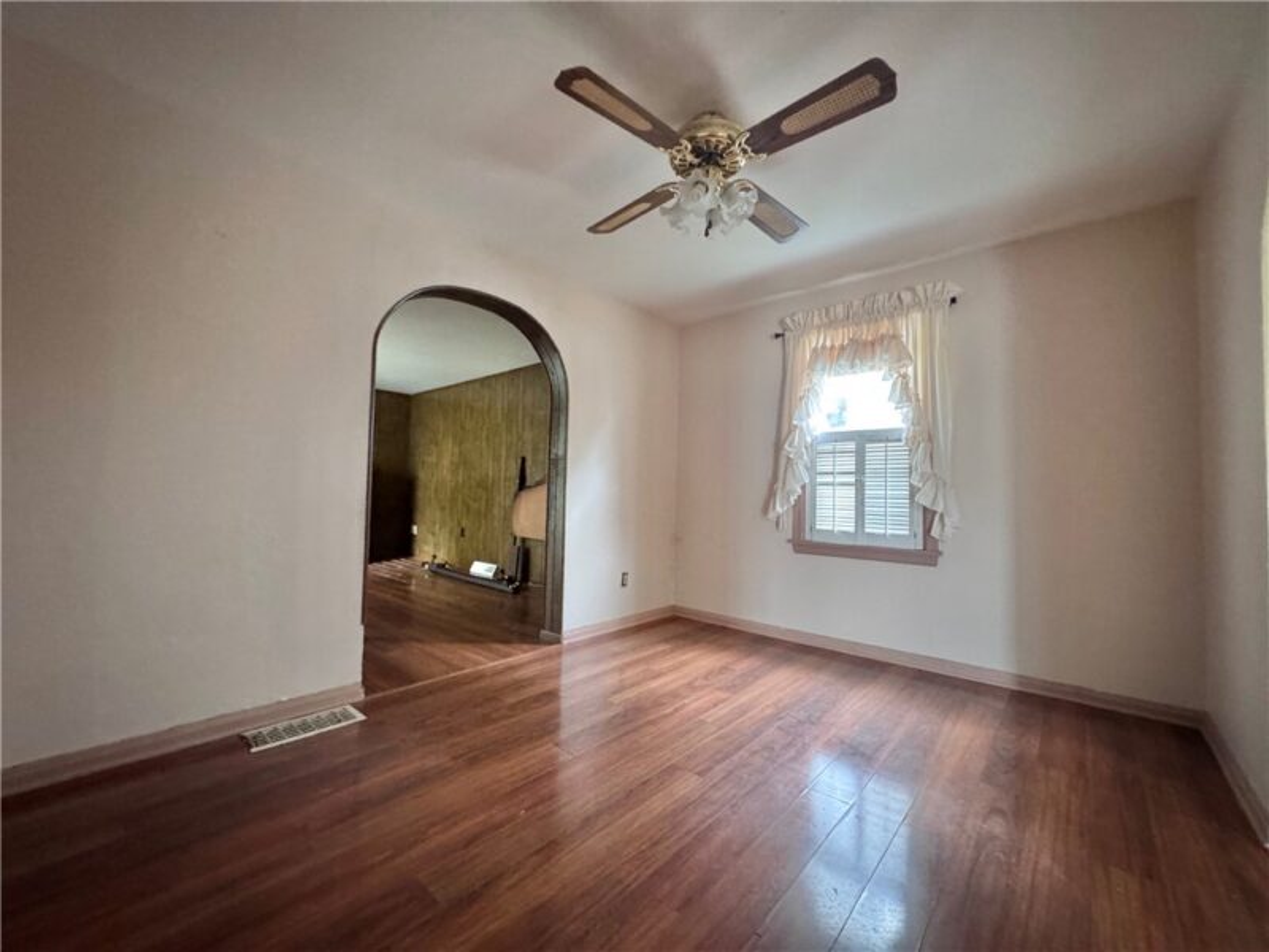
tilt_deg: +1.9
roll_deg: -1.1
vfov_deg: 85.7
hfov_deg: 102.1
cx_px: 634
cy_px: 476
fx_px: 513
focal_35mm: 14
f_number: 2.2
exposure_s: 1/40
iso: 800
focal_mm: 2.22
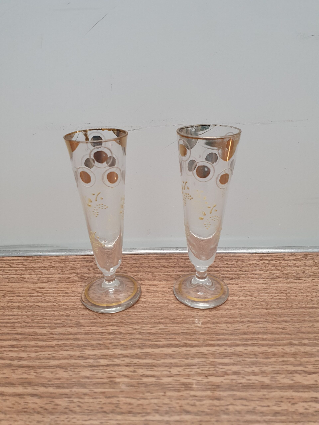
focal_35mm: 26
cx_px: 160
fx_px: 319
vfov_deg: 67.3
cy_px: 212
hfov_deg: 53.1
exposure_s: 1/50
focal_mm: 4.32
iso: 160
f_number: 2.4
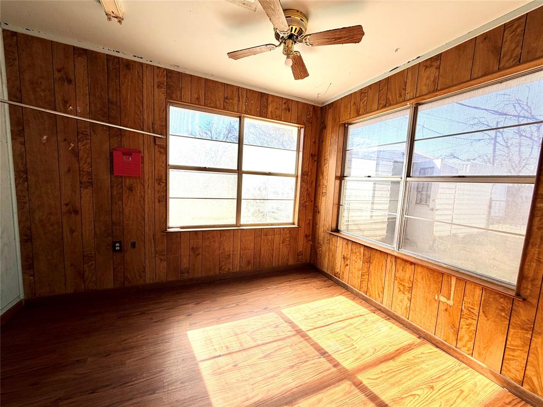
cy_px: 204
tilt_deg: -3.9
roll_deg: -3.3
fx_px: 220
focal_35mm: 14
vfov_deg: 85.7
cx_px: 272
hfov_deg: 102.1
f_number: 2.2
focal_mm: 2.22
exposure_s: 1/193
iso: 40
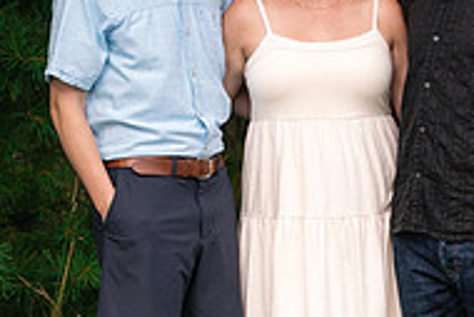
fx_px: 3821
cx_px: 339
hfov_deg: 7.1
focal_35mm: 290
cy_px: 203
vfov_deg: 4.7
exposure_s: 1/800
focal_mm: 85
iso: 400
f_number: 4.5
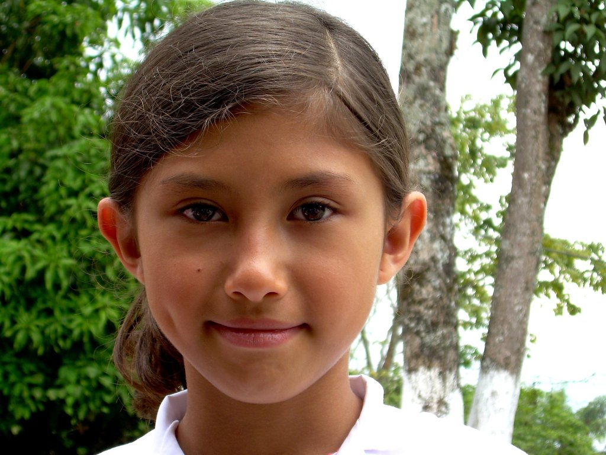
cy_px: 228
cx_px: 303
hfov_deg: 23.8
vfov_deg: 18.0
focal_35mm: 82
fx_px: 1436
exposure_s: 1/177
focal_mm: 13.9
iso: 50
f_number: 4
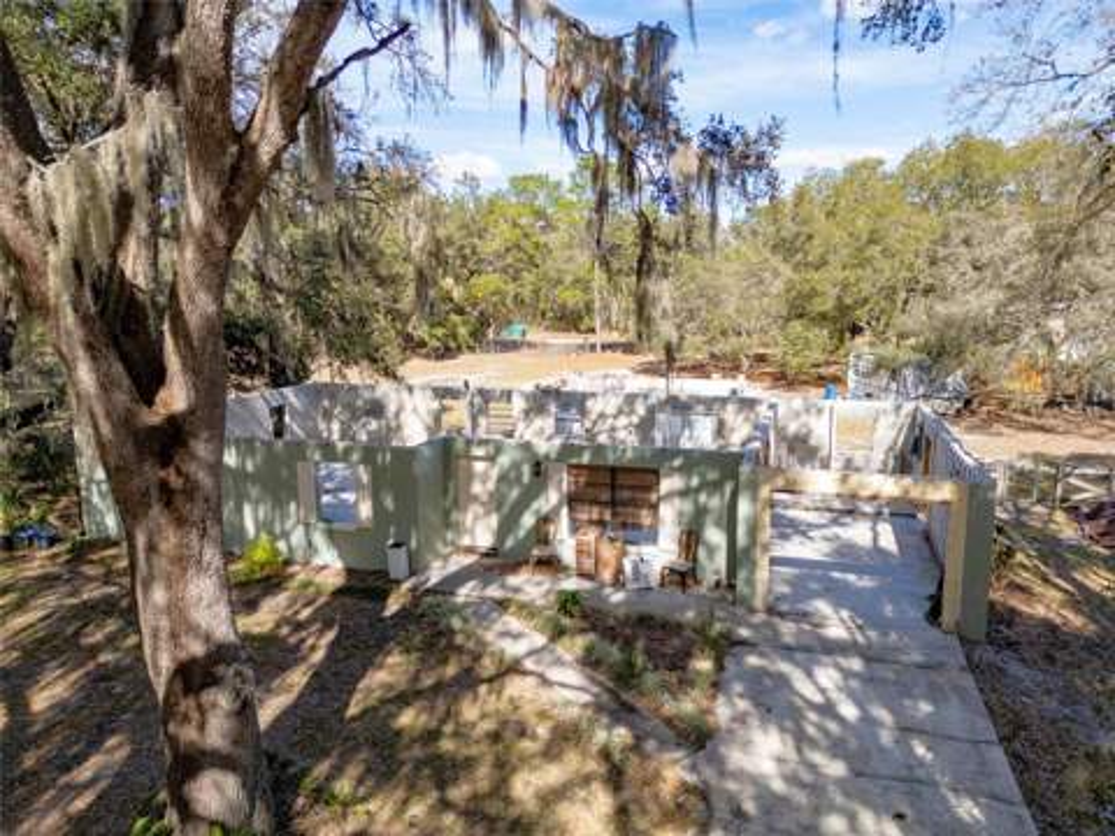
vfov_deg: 56.8
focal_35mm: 24
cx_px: 558
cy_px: 418
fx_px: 773
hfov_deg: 71.6
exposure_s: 1/60
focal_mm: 6.72
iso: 100
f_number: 1.7
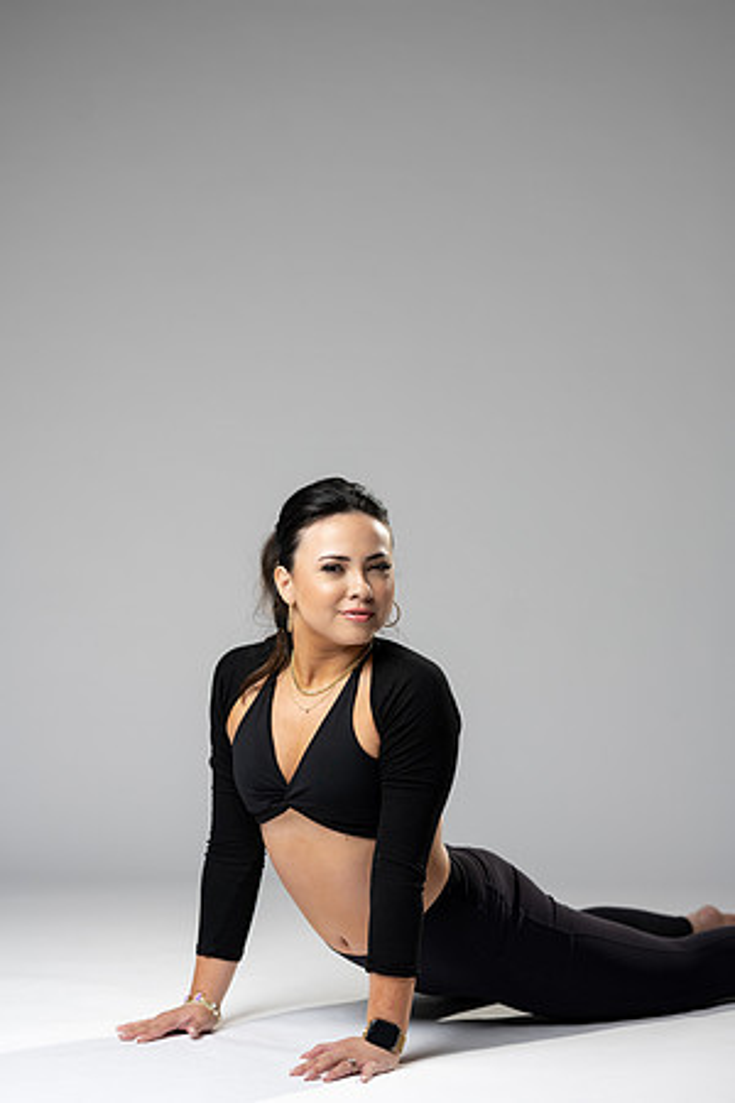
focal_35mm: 85
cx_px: 368
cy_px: 552
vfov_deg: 23.9
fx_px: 2603
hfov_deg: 16.1
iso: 200
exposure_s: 1/125
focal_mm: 85
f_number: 2.8
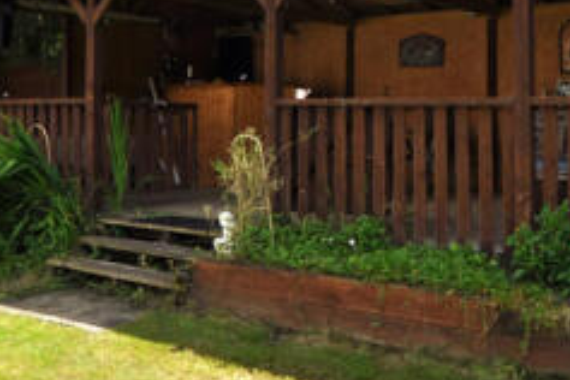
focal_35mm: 48
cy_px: 82
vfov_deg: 27.7
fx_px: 755
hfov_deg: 40.3
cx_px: 423
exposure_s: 1/1600
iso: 200
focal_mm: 11.5
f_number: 22
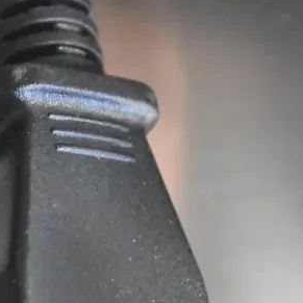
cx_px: 41
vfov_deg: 7.8
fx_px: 2182
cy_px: 456
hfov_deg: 7.9
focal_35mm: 220
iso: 12800
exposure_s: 1/100
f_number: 5.6
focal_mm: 55
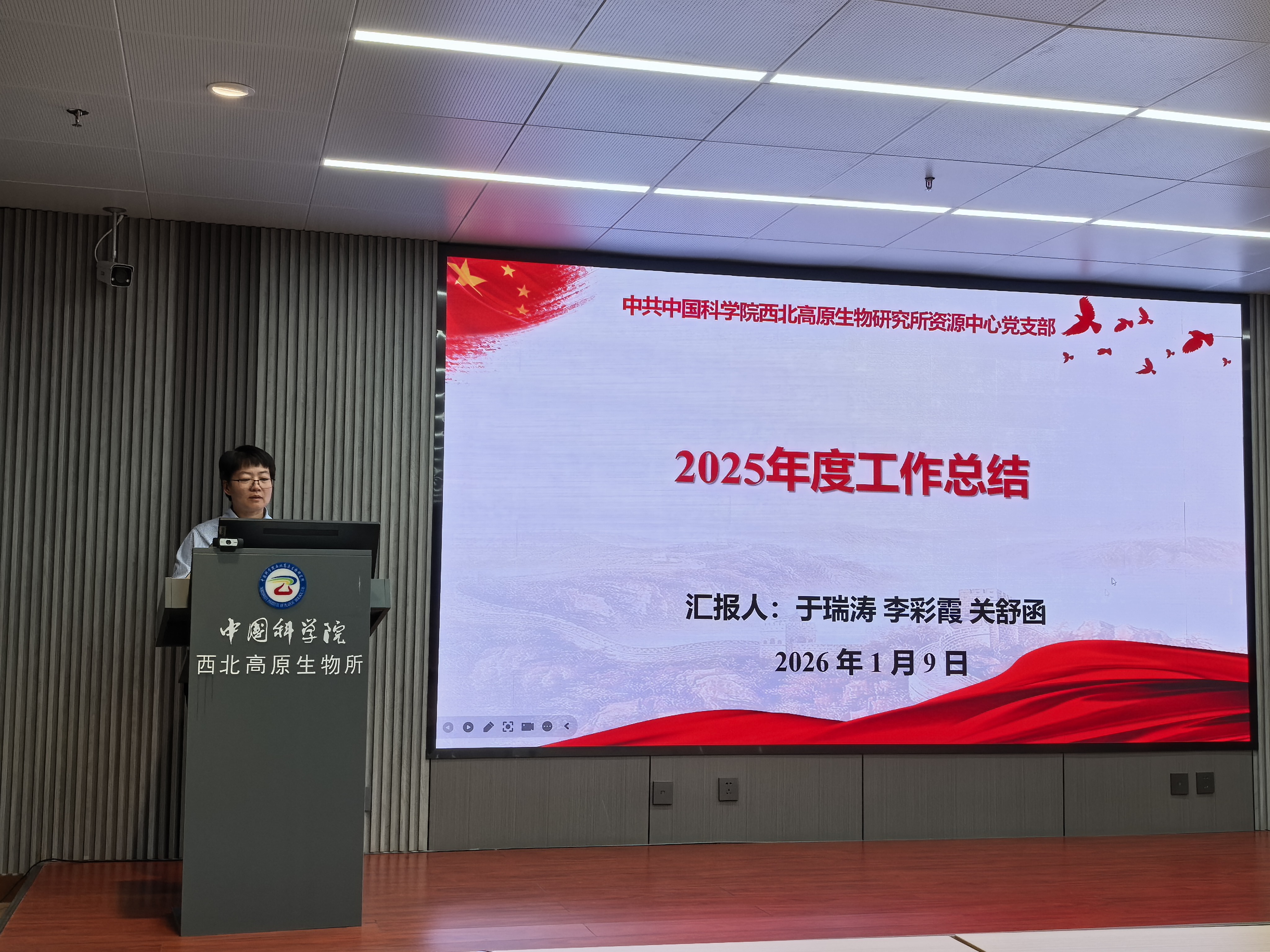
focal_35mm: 42
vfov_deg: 34.3
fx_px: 1541
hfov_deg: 44.8
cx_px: 635
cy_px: 476
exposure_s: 1/50
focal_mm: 6.98
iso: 200
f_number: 4
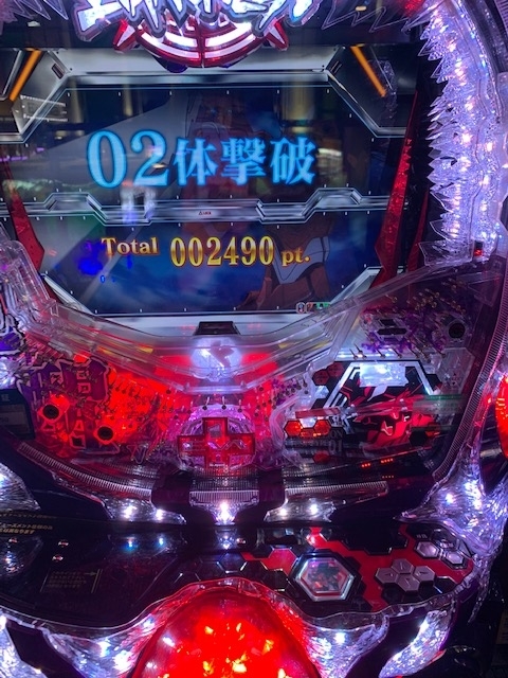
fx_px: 509
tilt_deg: -20.5
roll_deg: +0.3
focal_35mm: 26
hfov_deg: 53.1
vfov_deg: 67.3
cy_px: 339
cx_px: 254
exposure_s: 1/98
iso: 100
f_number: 1.8
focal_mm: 4.25
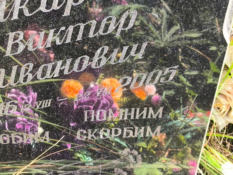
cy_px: 61
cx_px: 79
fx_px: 458
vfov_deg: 21.5
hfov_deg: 28.4
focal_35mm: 68
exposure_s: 1/120
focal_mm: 4.71
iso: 64
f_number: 1.7
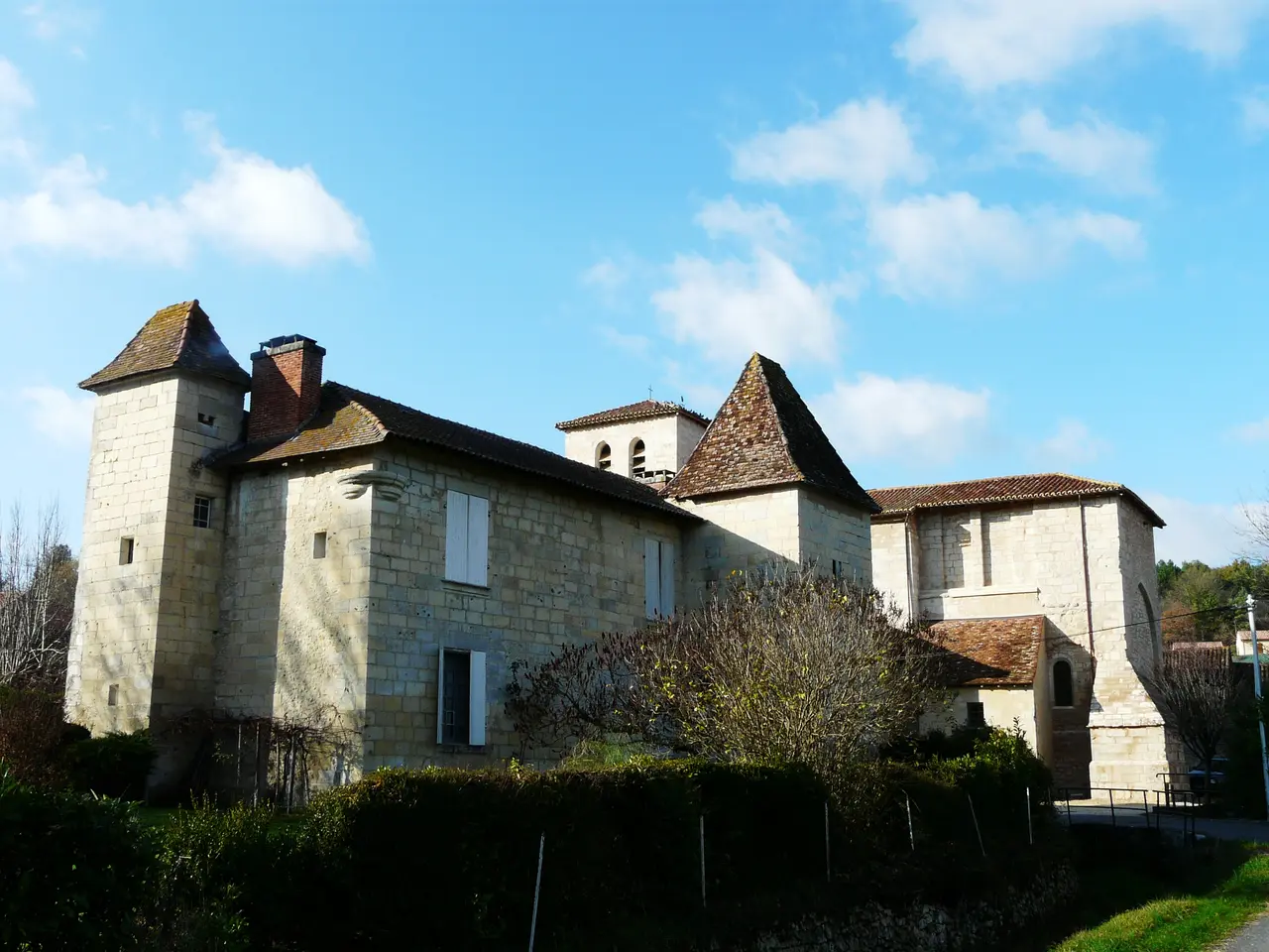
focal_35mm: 37
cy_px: 476
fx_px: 1356
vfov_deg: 38.7
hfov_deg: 50.1
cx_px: 634
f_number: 5.6
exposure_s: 1/320
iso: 100
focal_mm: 6
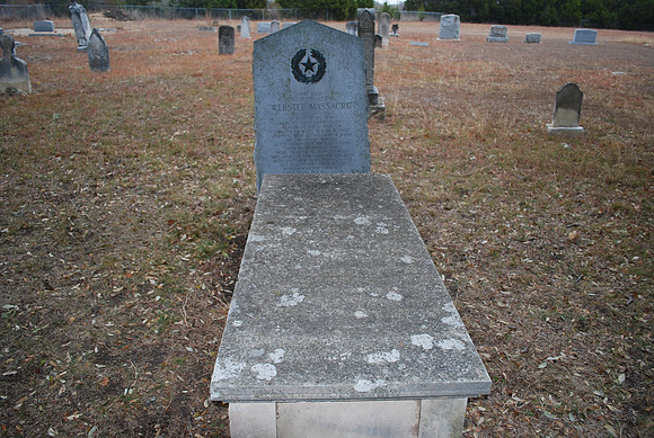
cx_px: 327
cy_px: 219
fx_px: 491
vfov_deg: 48.1
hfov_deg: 67.3
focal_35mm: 27
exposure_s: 1/60
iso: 200
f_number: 3.5
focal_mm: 18
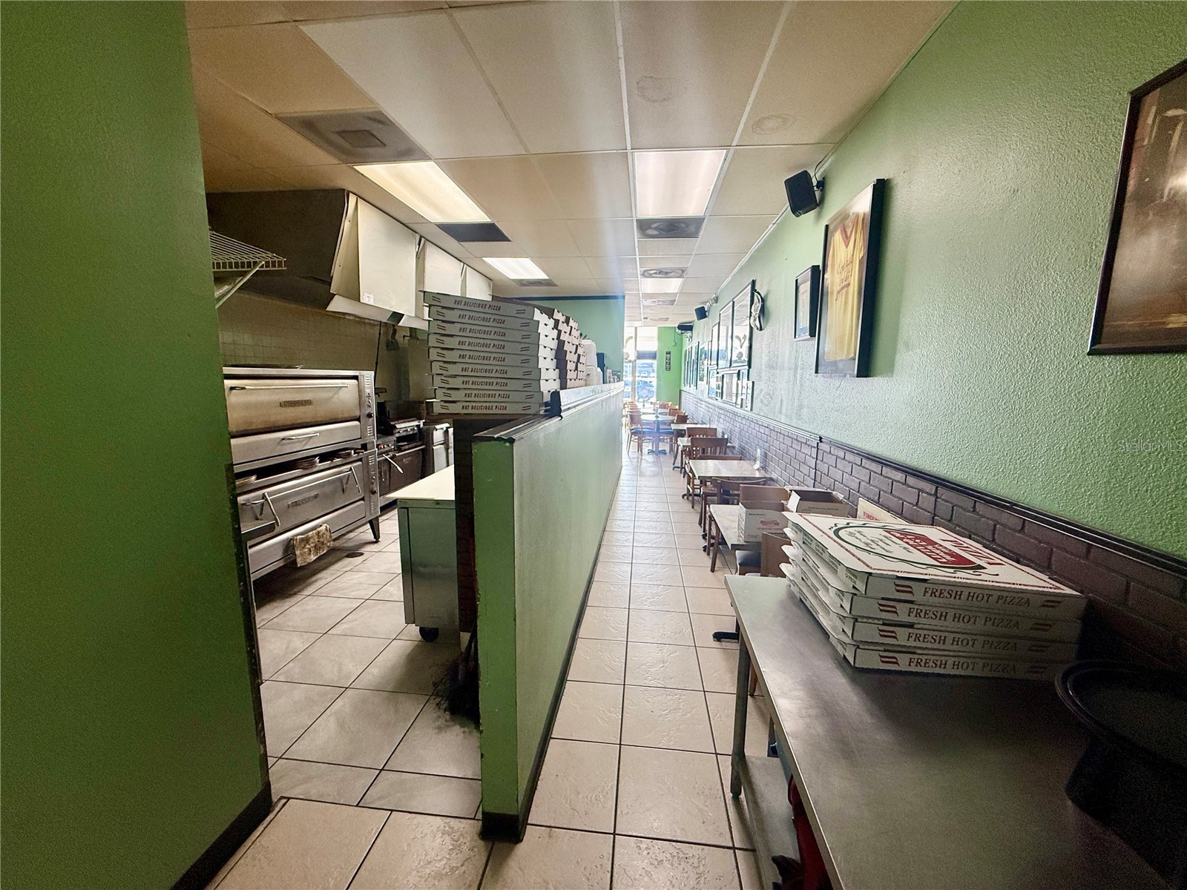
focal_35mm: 14
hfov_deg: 102.1
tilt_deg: -8.8
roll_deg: -0.7
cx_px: 594
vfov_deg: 85.7
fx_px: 480
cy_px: 445
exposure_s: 1/120
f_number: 2.2
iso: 160
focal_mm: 2.22
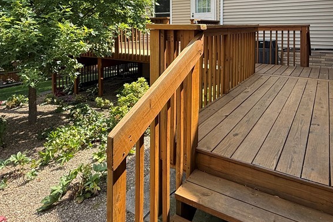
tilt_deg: -2.1
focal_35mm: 26
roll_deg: -1.4
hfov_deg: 69.3
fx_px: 240
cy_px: 33
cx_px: 180
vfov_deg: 46.0
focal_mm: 2.22
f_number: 2.2
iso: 50
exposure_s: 1/475
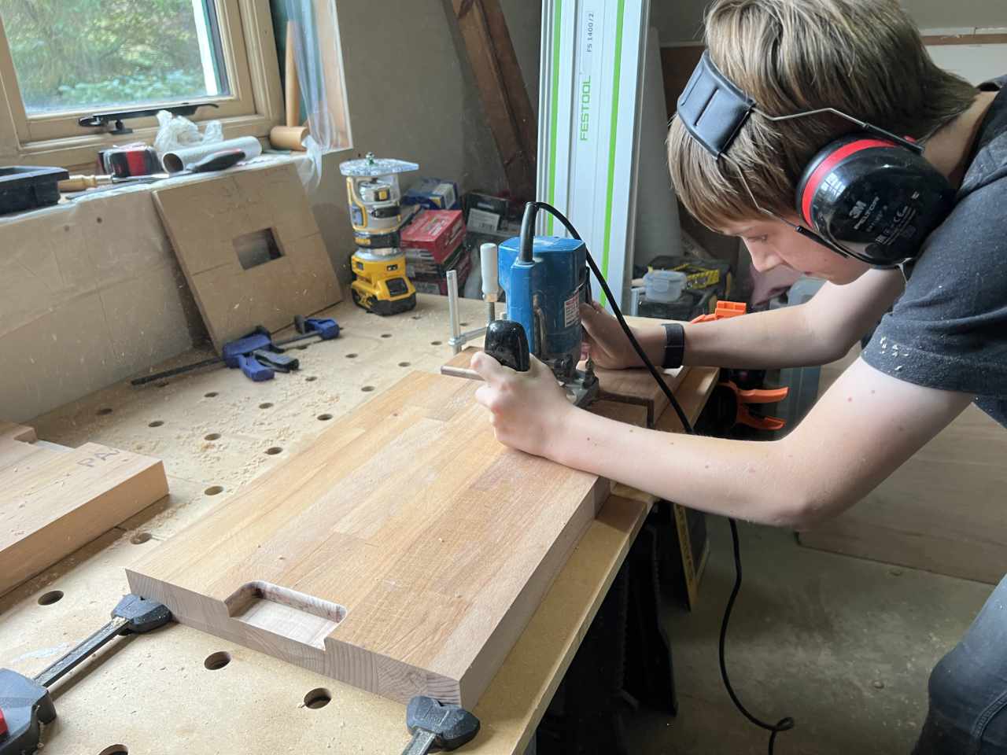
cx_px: 504
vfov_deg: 53.1
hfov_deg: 67.3
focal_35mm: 26
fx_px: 756
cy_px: 378
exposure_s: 1/50
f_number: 1.5
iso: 100
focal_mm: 5.7
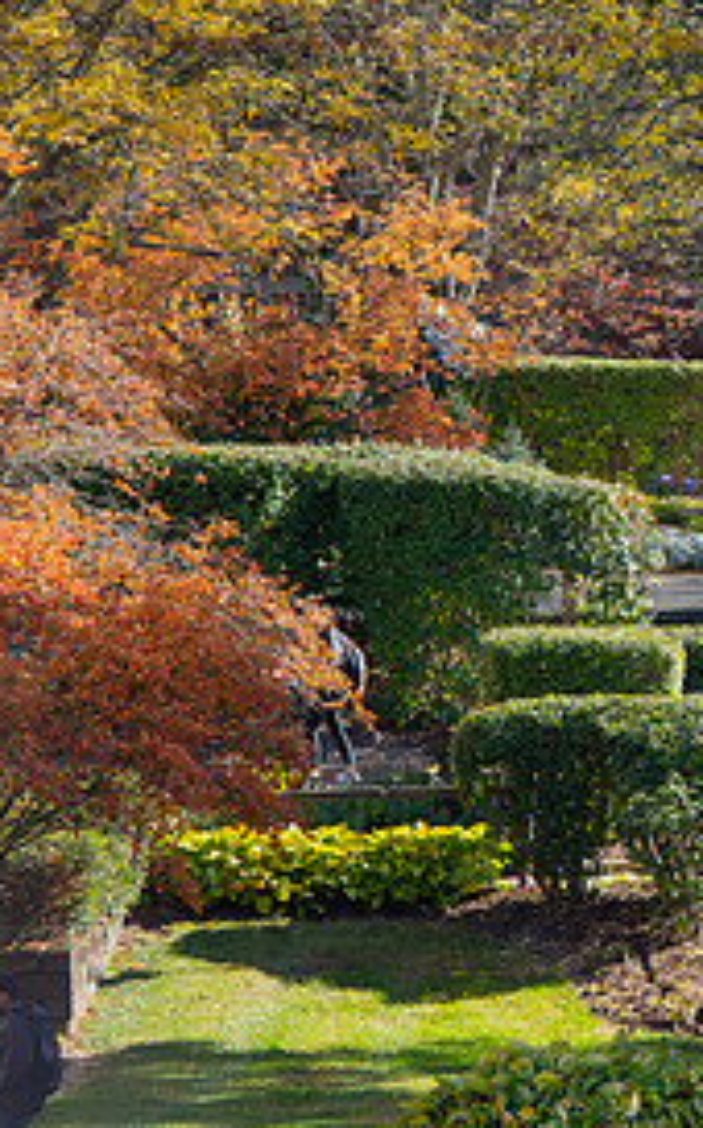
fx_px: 10665
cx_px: 1017
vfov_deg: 6.1
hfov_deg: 3.8
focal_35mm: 347
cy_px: 506
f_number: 5.6
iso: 250
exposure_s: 1/400
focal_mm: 160
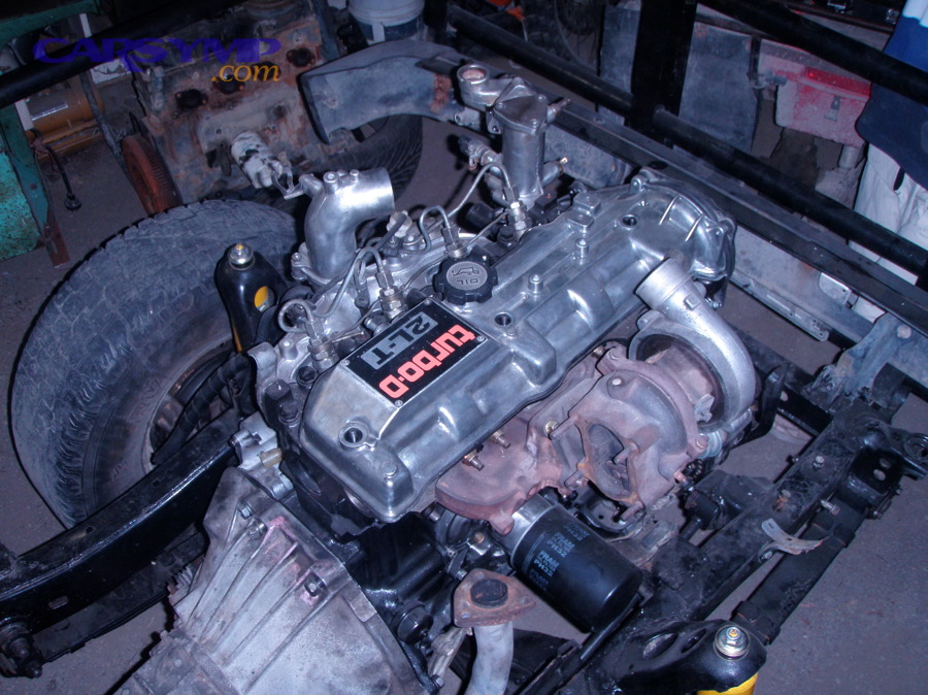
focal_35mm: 38
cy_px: 348
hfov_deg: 49.0
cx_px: 464
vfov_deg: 37.7
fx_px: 1018
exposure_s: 1/30
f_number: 3.5
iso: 160
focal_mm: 6.7
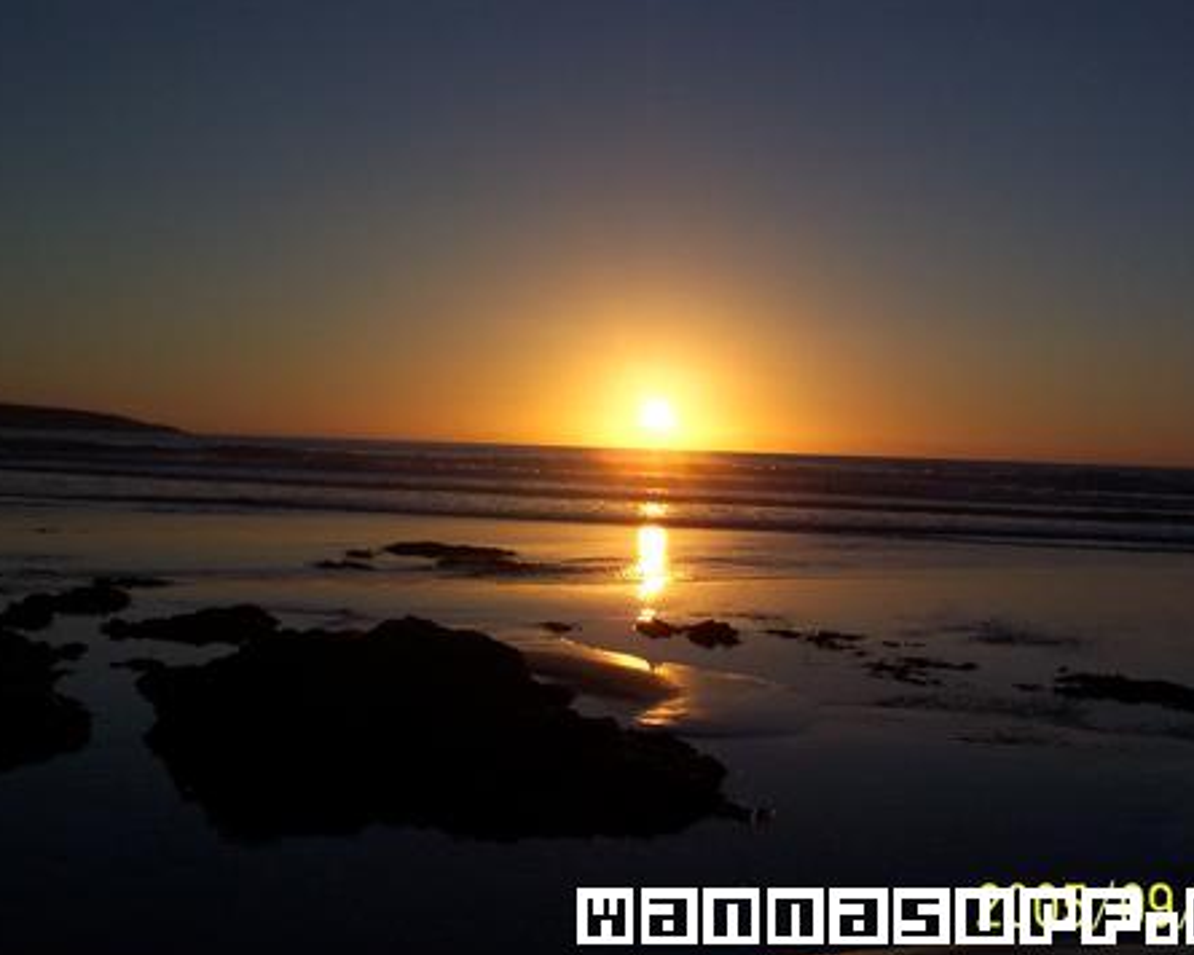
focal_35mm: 44
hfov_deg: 41.9
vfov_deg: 34.1
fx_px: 1555
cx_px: 675
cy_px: 488
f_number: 4.8
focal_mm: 8
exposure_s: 1/1000
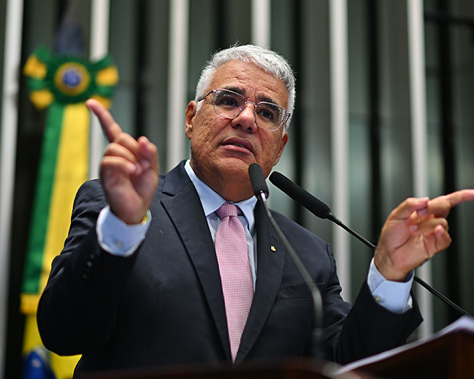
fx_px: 1361
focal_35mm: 97
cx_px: 225
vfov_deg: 15.9
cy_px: 189
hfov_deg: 19.8
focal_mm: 85
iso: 800
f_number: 1.4
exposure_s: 1/250
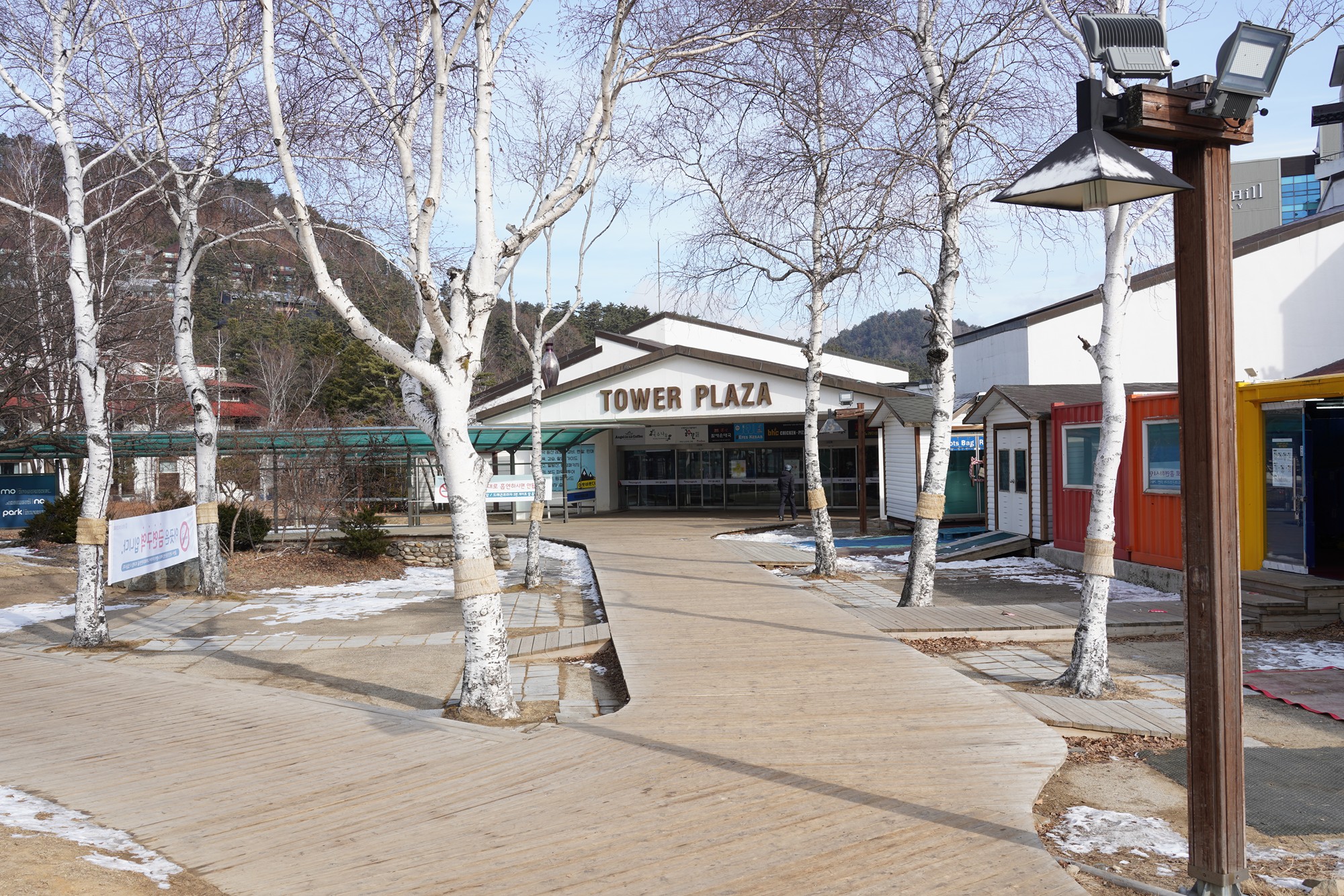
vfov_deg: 40.0
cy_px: 448
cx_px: 672
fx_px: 1232
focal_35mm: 33
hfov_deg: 57.2
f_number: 10
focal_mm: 33
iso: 100
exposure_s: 1/100
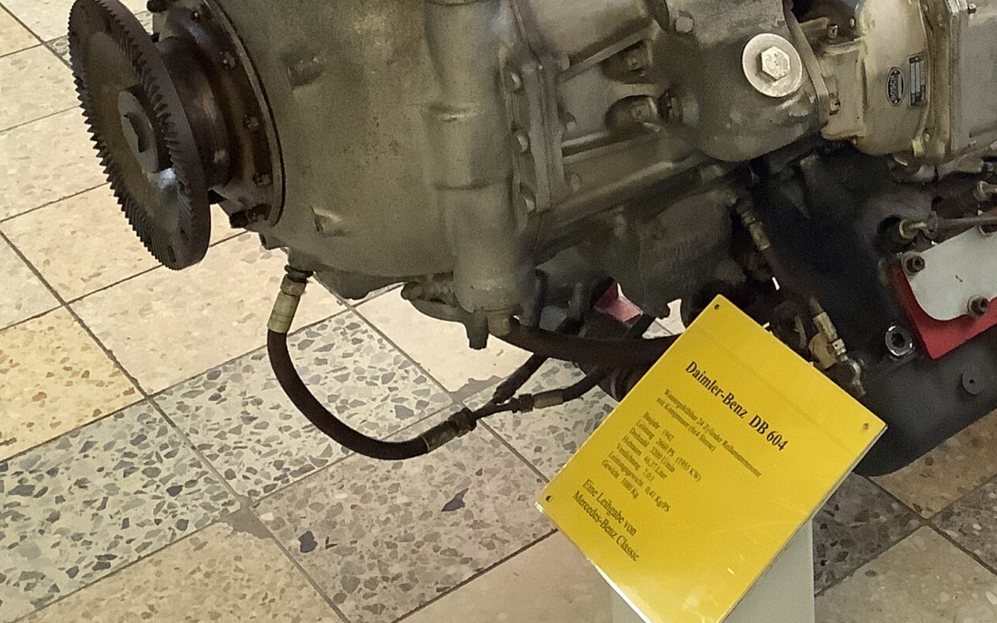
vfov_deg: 19.1
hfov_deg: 30.0
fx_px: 1793
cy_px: -9
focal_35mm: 66
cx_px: 854
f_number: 2.4
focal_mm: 3.3
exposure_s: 1/33
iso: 320
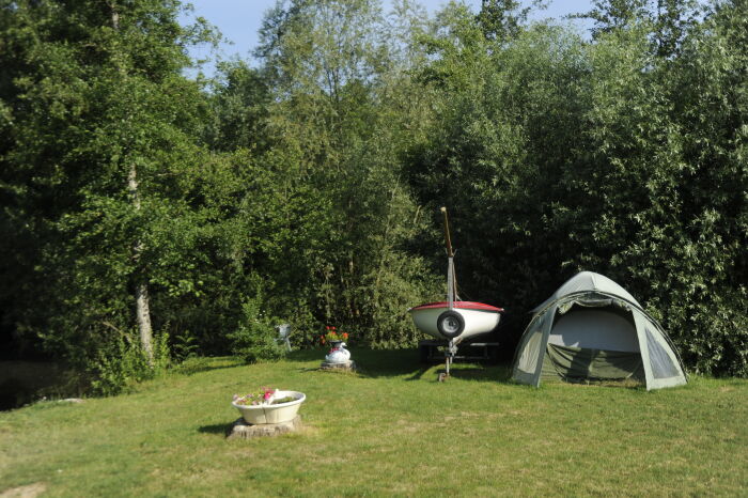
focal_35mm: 42
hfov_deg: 46.4
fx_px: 872
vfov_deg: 31.9
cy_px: 249
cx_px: 374
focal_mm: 42
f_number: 4.5
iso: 200
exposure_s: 1/1000
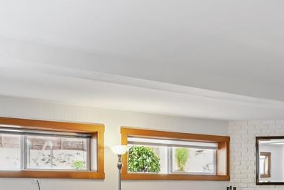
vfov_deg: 21.9
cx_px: 224
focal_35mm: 60
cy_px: 186
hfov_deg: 32.5
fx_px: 473
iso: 800
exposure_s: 1/25
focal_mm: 16
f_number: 9
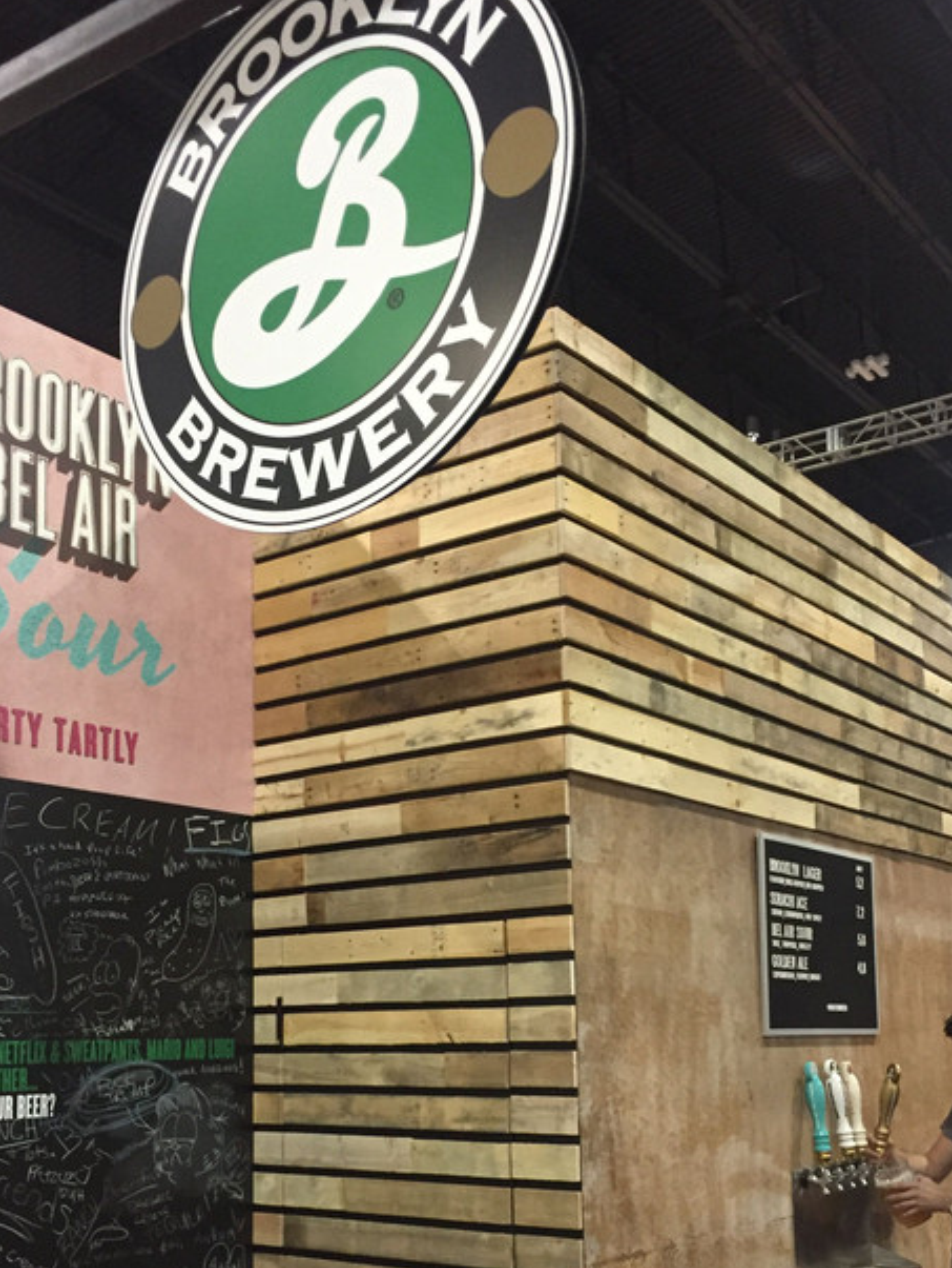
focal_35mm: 41
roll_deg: -0.1
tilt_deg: +7.1
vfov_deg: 45.0
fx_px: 1502
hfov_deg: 35.1
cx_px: 416
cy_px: 851
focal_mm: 4.15
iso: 250
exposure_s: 1/30
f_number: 2.2
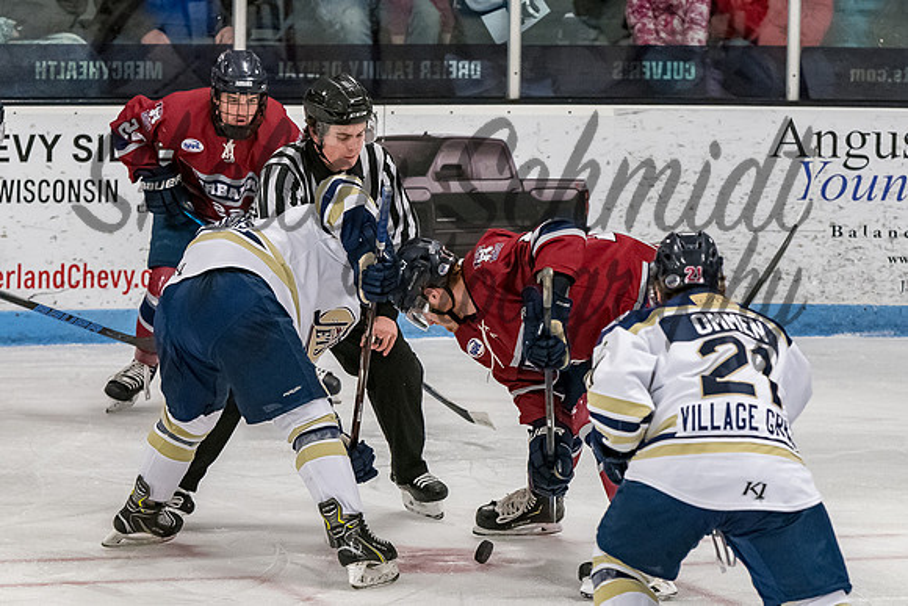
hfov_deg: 8.0
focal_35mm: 256
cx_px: 438
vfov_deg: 5.4
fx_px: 6456
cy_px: 269
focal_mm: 135
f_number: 4
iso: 5000
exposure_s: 1/800
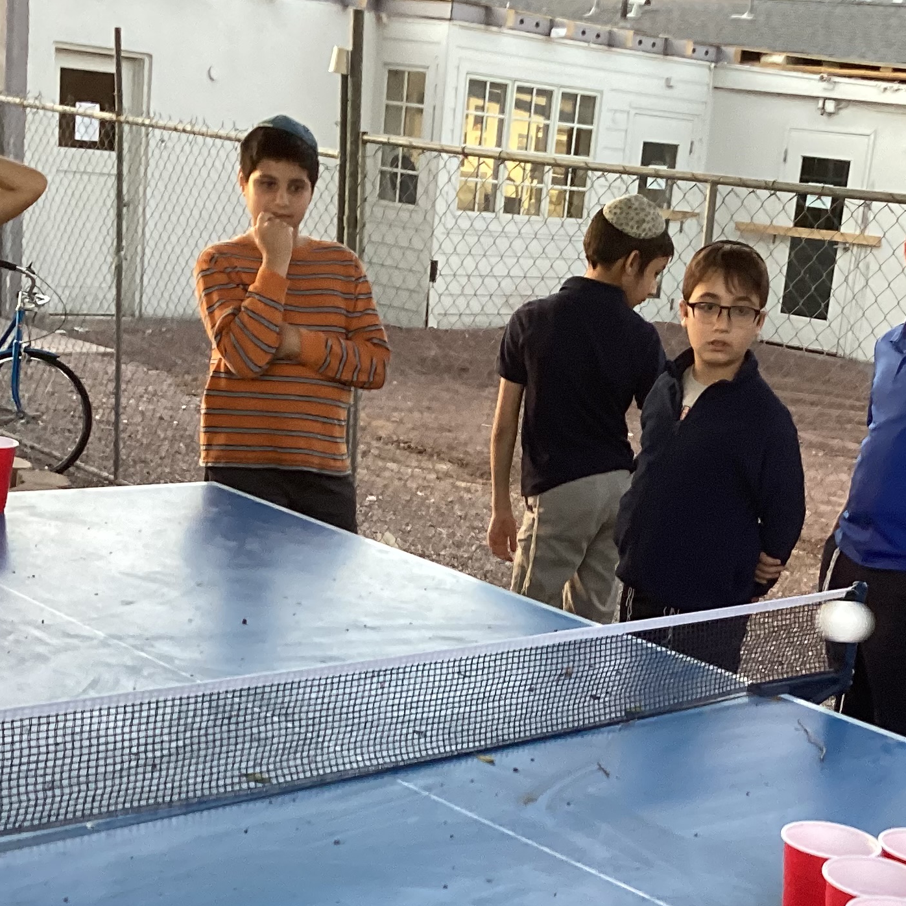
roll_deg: -7.4
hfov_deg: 26.8
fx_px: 1895
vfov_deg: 26.5
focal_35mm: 64
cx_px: 538
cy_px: 689
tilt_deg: -17.8
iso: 160
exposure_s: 1/60
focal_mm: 3.3
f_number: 2.4
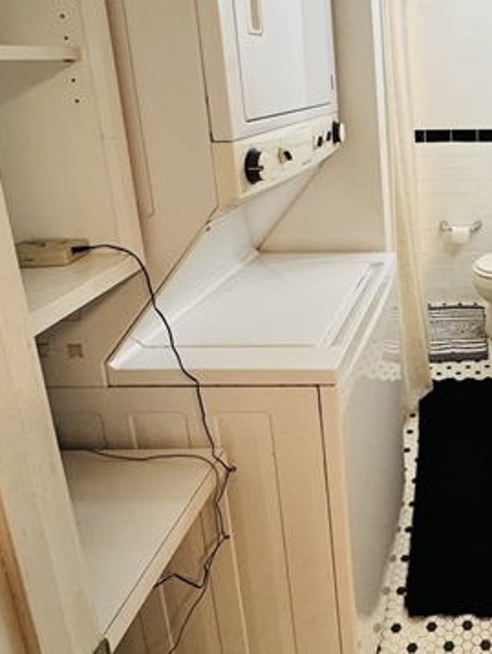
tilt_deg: -15.1
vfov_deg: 58.3
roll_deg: +1.2
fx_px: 568
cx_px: 487
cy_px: 206
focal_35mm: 30
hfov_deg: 41.1
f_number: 2.2
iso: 200
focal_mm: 2.22
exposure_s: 1/120
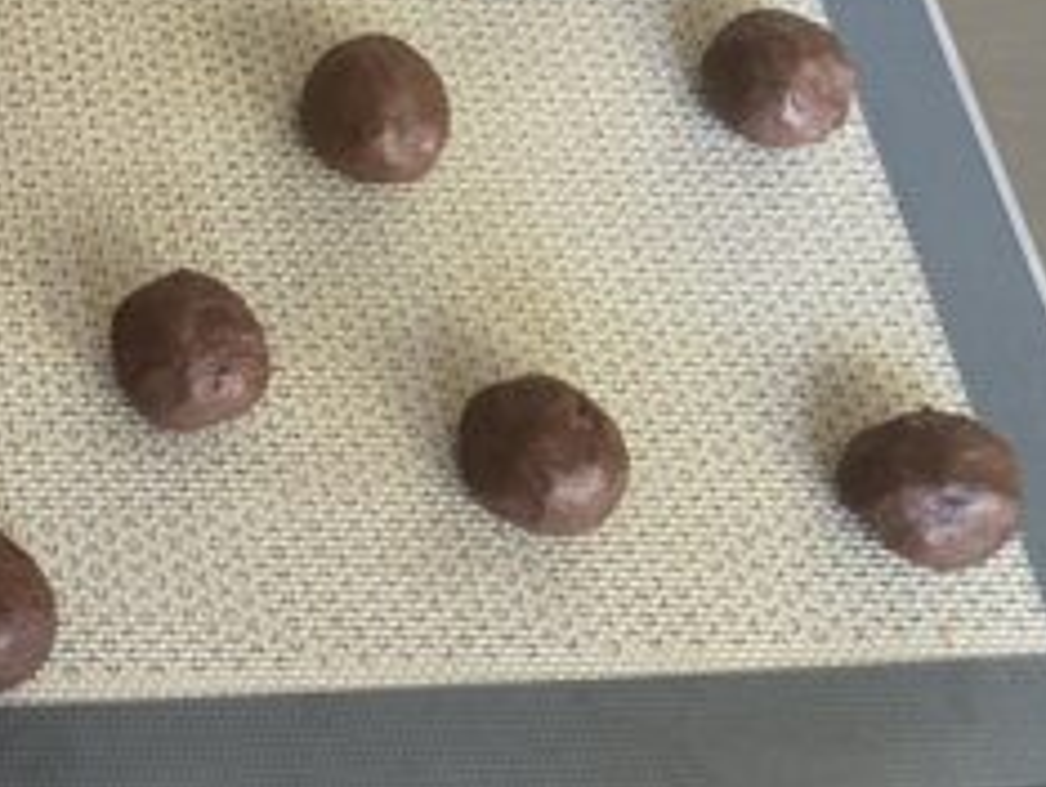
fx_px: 2238
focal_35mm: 74
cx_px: -342
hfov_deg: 23.1
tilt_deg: -60.8
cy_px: 49
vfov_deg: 19.5
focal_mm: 4.25
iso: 500
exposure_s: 1/42
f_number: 1.8
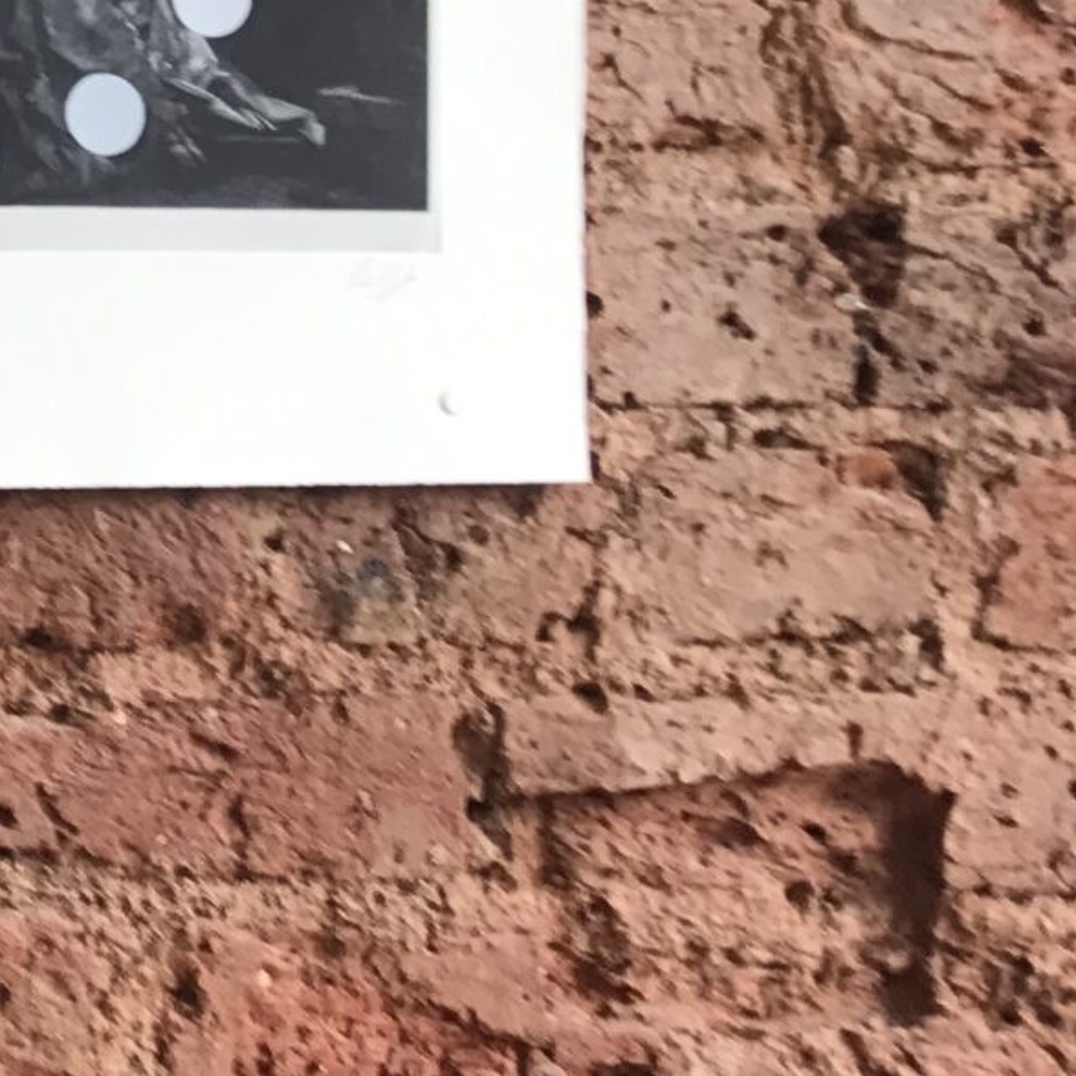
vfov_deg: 15.9
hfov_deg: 13.7
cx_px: -1102
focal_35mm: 108
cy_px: 130
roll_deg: +1.2
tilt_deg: +3.0
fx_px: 3798
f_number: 1.8
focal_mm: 3.99
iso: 25
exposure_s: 1/100
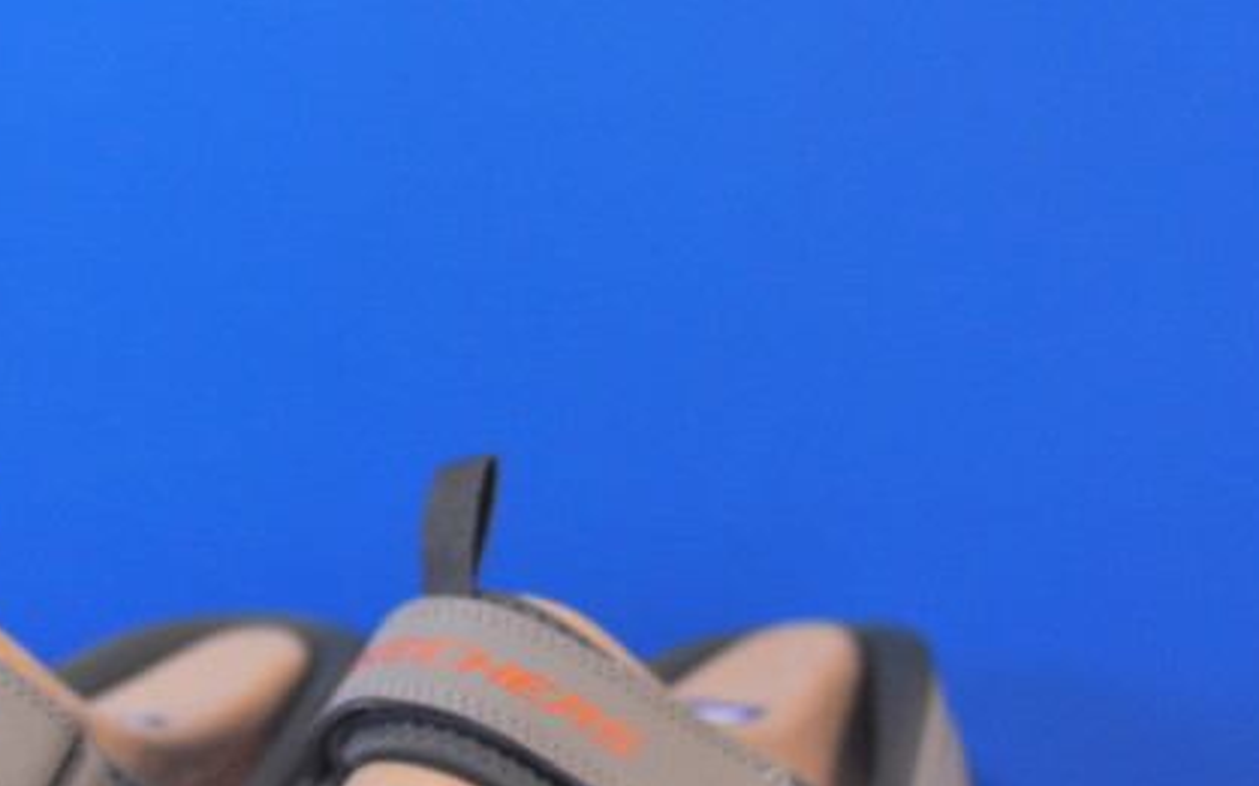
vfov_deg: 8.9
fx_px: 5008
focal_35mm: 146
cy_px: 724
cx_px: 145
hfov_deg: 14.2
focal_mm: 50
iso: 250
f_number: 2.5
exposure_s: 1/320
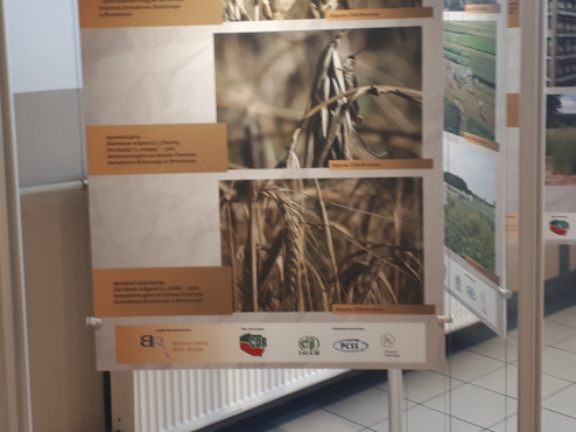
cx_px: 234
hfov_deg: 34.3
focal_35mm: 56
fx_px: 931
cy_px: 145
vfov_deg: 25.9
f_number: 1.9
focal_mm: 3.6
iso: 64
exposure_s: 1/33
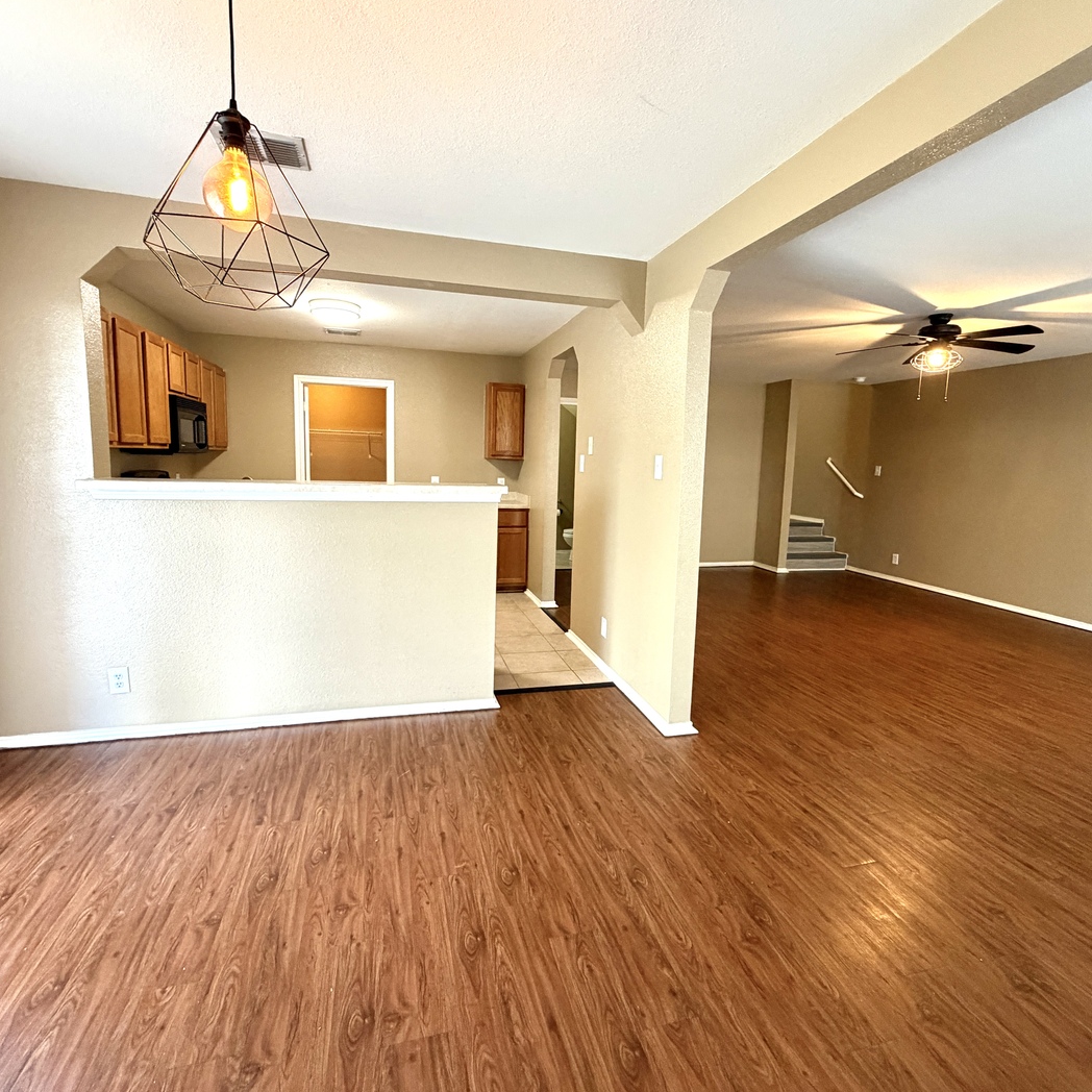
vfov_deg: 83.9
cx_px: 559
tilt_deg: -7.1
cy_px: 531
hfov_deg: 84.0
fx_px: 607
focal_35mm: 17
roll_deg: -1.3
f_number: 2.2
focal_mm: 2.22
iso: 400
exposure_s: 1/60
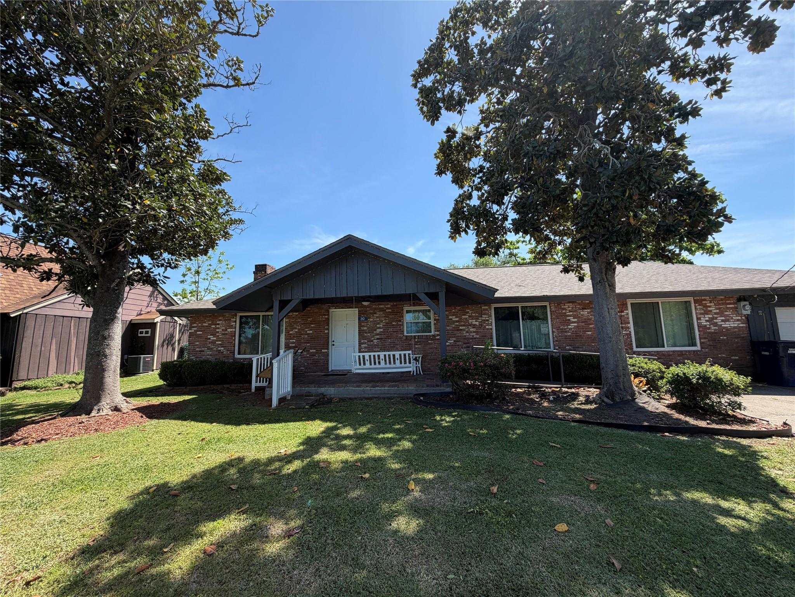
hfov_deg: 102.1
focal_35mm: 14
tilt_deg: +7.9
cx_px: 398
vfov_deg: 85.7
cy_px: 298
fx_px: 322
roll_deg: +1.3
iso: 40
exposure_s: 1/726
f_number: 2.2
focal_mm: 2.22
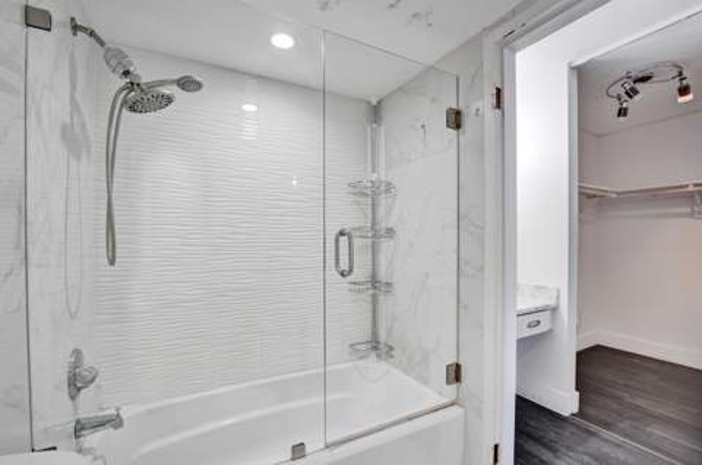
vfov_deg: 81.0
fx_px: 272
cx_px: 351
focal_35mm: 14
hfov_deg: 104.4
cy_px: 232
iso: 1250
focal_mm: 14
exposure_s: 1/320
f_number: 3.2
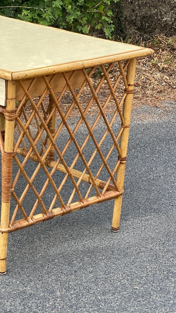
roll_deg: -1.8
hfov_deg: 12.8
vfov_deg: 22.8
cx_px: -9
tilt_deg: -23.8
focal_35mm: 93
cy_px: 223
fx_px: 772
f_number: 2
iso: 20
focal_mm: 6
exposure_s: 1/236
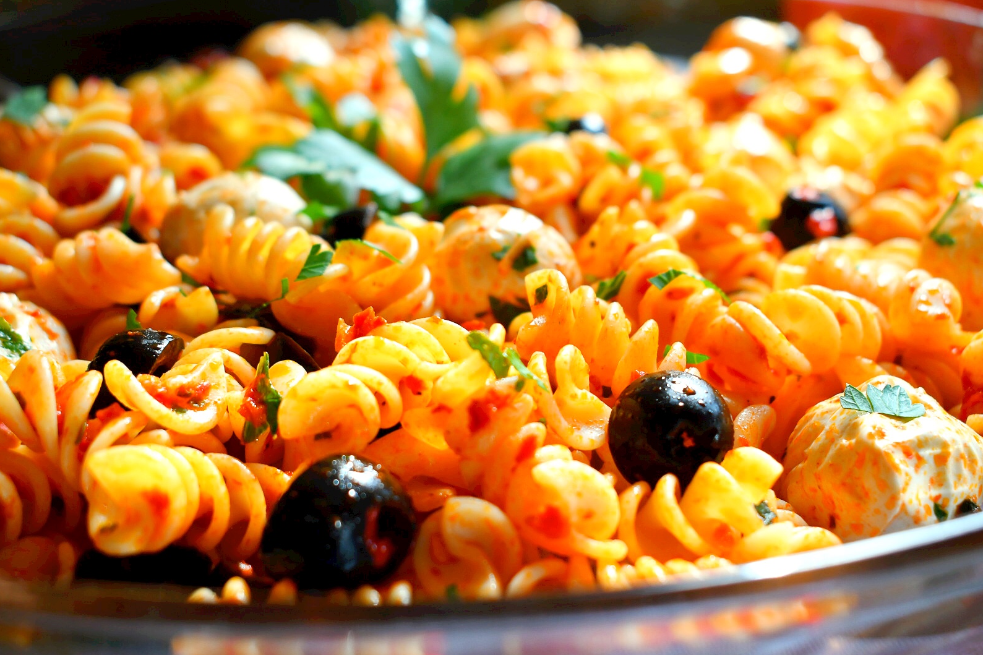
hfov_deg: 38.2
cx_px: 494
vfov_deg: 26.0
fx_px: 1420
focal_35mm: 52
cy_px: 329
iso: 450
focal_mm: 34
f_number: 5.6
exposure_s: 1/60
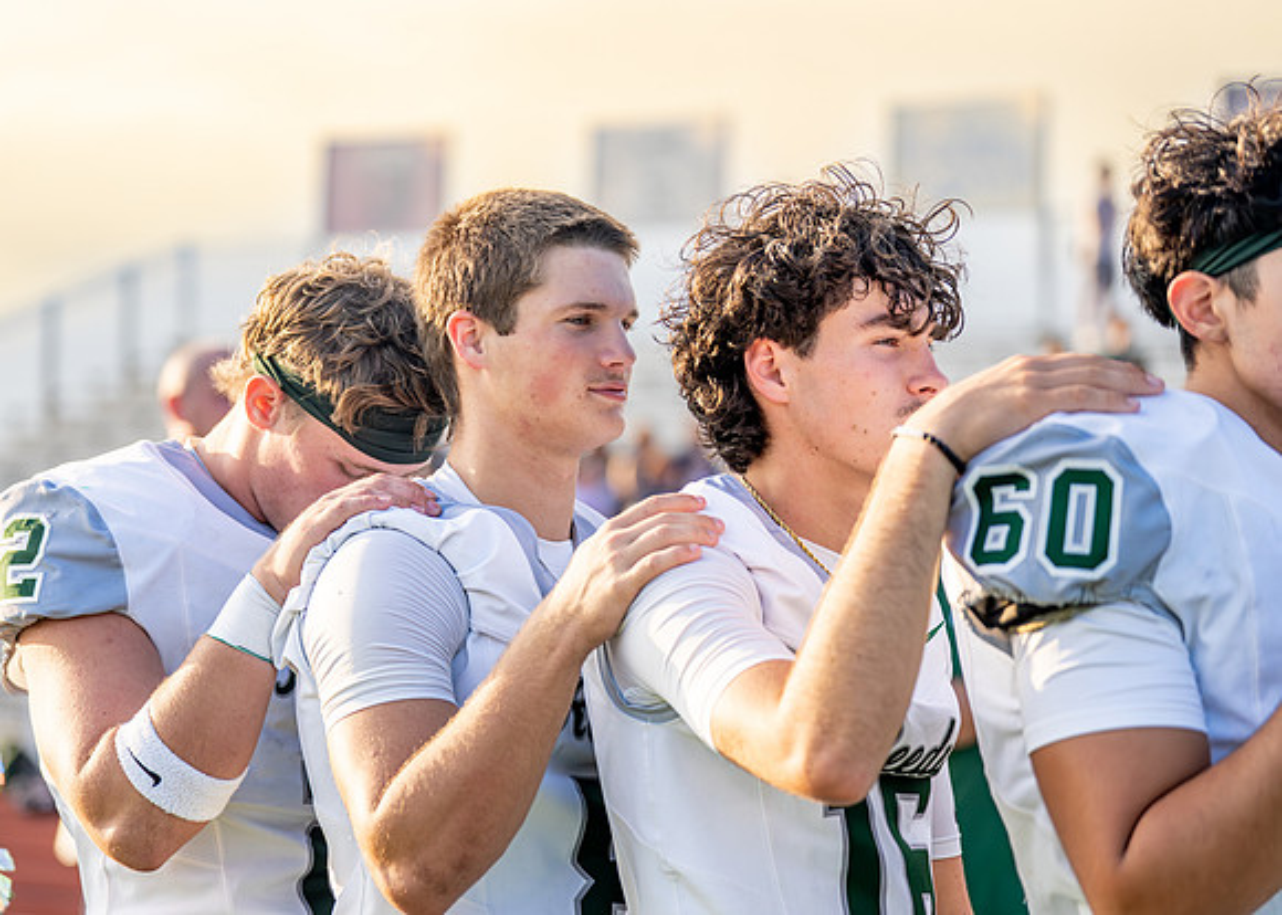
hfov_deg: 20.1
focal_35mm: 99
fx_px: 3620
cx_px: 550
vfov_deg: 14.4
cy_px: 436
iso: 320
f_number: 2.8
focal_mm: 88
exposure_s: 1/2000
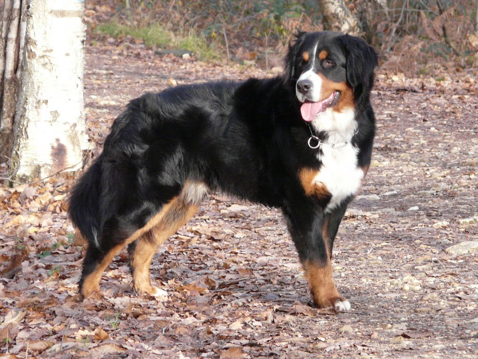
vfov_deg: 4.3
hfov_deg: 5.7
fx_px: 4805
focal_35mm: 348
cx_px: 239
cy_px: 180
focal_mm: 44.9
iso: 200
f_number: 3.6
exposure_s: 1/160
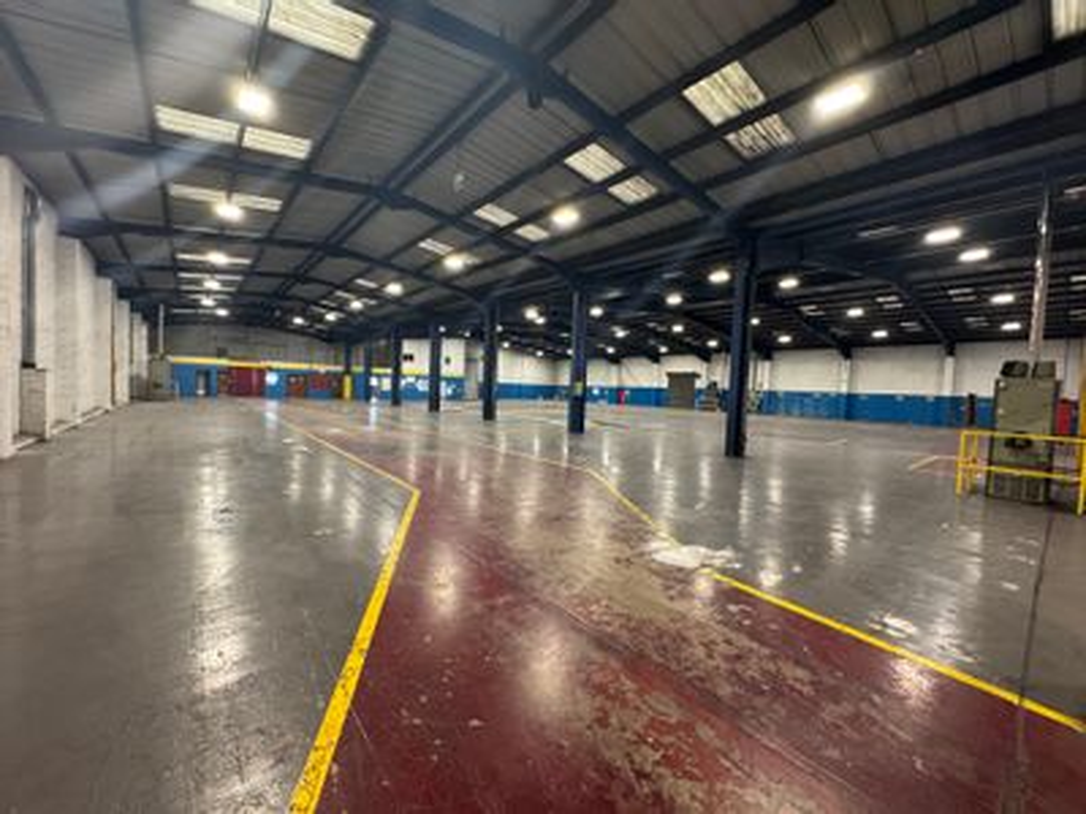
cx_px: 543
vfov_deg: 85.7
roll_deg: -1.7
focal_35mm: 14
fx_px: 439
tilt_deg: -2.2
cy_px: 407
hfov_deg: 102.1
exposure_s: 1/50
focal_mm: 2.22
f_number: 2.2
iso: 320
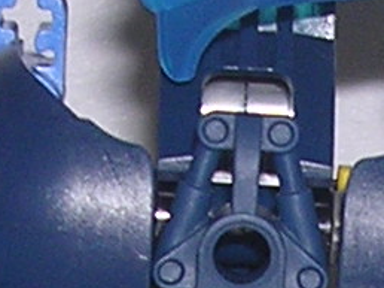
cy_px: 674
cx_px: 455
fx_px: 3347
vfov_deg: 4.8
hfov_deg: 6.5
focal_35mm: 302
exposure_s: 1/60.1
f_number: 2.8
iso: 100
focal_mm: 5.8
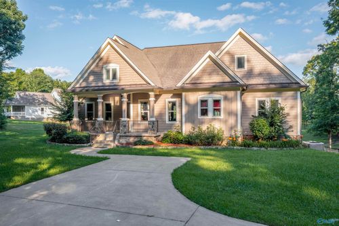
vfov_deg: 46.4
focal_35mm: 28
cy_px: 113
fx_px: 264
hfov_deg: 65.5
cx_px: 170
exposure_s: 1/1000
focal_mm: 10.26
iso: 100
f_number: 5
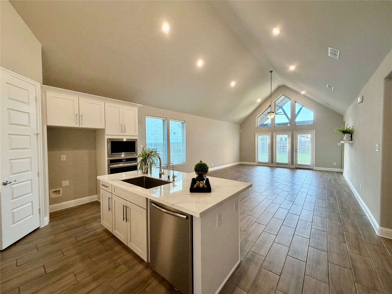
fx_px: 159
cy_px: 147
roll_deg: +1.0
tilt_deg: -1.3
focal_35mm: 14
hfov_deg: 102.1
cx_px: 196
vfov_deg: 85.7
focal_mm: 2.22
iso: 250
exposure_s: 1/120
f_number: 2.2
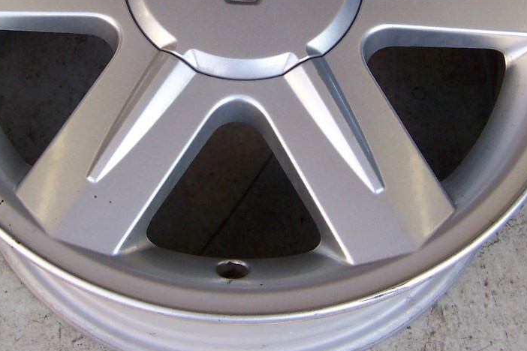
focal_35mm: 64
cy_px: 40
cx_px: 236
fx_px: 937
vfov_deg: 20.8
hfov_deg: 31.4
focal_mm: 5.6
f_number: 3.4
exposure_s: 1/90
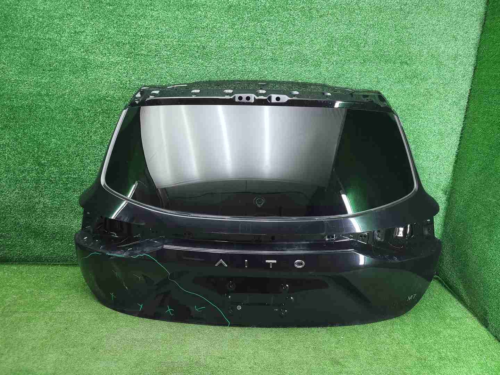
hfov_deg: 67.3
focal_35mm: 26
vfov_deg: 53.1
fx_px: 376
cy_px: 188
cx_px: 250
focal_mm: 5.4
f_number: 1.8
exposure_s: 1/50
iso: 212
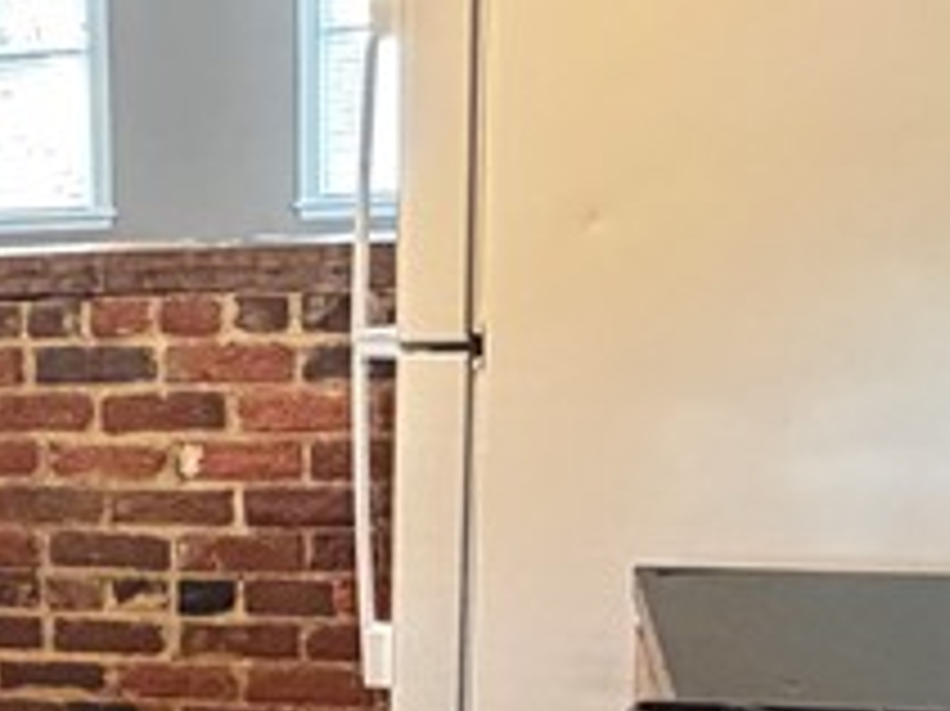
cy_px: 490
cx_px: -261
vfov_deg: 21.5
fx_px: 1865
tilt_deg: -11.0
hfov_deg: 25.0
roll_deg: +4.0
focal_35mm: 68
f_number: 2.2
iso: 640
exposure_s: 1/60
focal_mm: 2.22
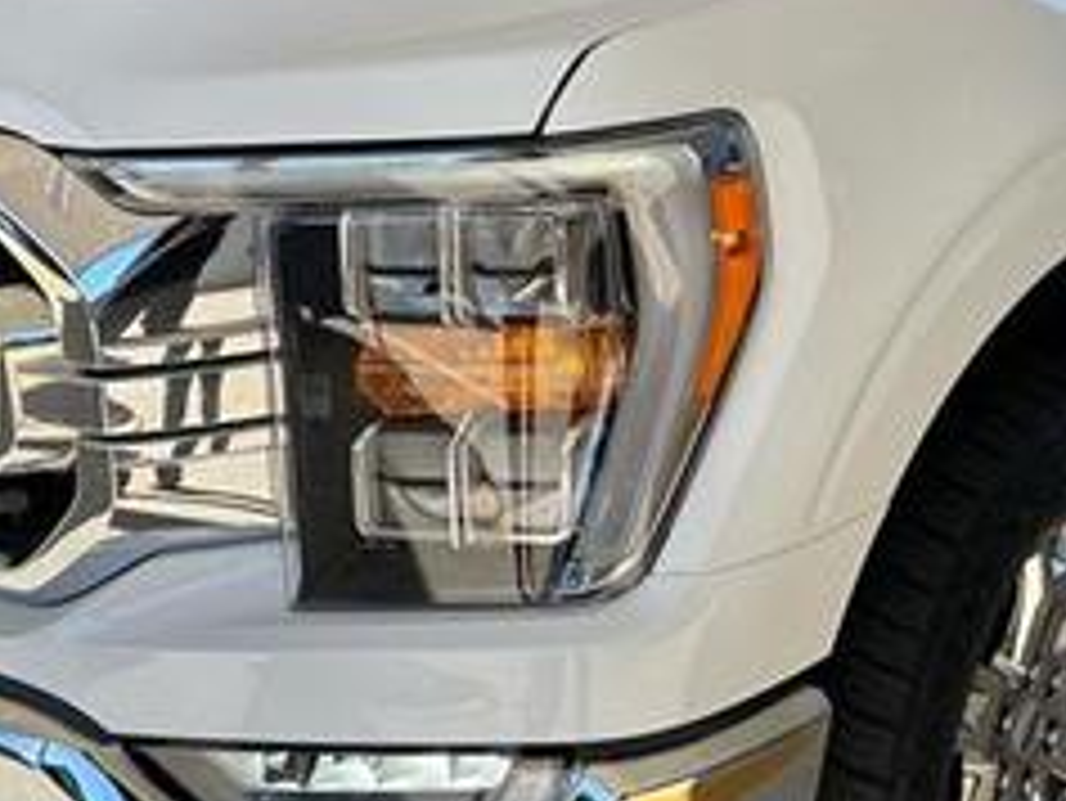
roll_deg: +1.8
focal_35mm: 51
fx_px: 1571
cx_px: 621
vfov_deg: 28.5
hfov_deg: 37.4
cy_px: 288
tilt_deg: -16.5
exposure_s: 1/1304
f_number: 1.78
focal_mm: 6.86
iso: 80
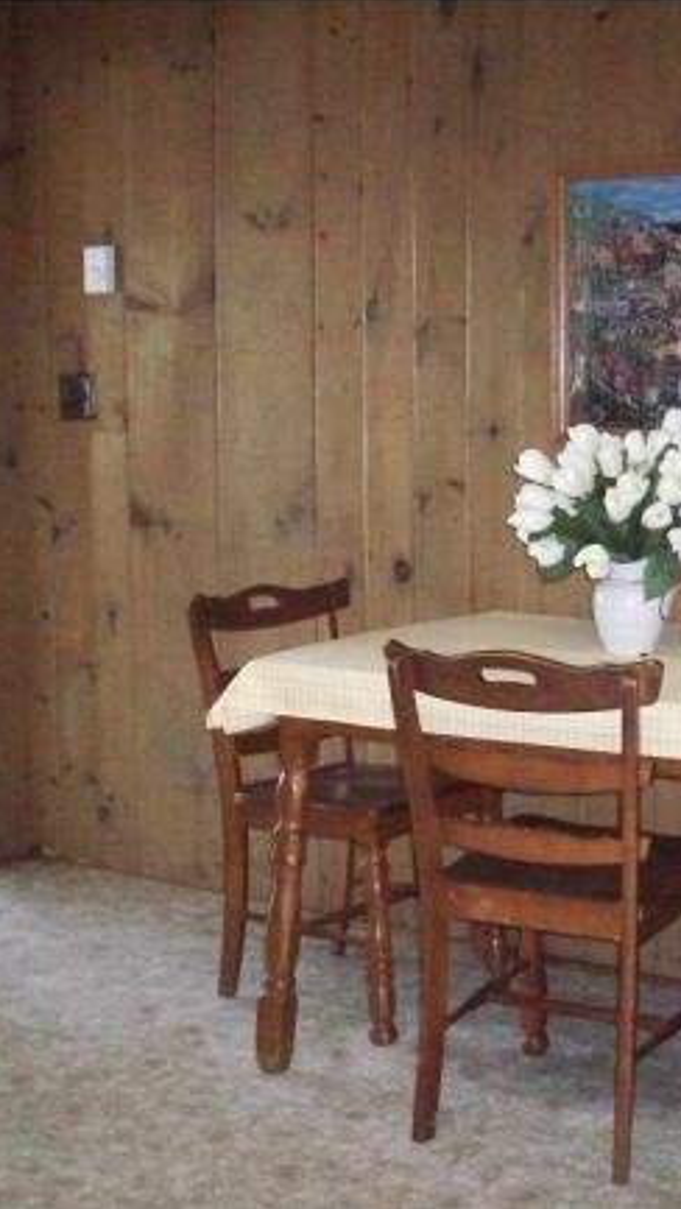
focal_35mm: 54
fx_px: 1731
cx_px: 486
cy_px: 603
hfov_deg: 22.1
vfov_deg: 38.5
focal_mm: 6.2
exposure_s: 1/128
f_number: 2.8
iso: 800
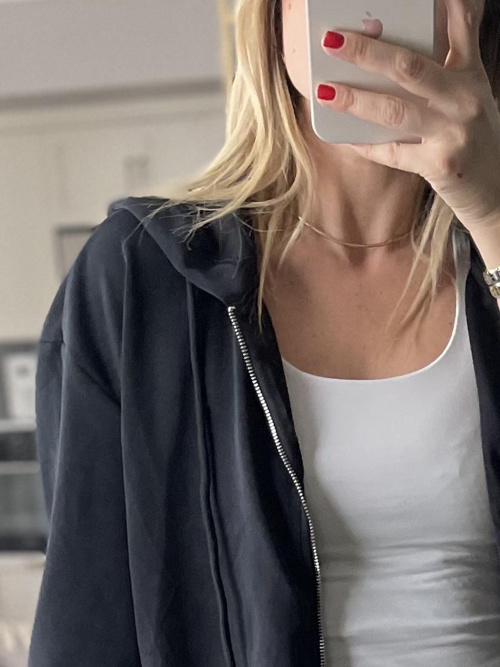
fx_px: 1791
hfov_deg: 15.7
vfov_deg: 18.8
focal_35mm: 93
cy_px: 974
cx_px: 426
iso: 400
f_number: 1.6
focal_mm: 5.1
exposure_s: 1/60
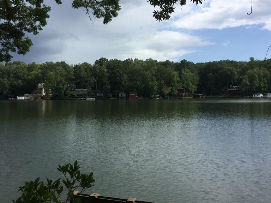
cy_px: 95
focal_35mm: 37
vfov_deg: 38.6
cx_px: 134
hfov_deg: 50.1
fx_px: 290
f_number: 2.4
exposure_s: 1/1988
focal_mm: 3.3
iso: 25
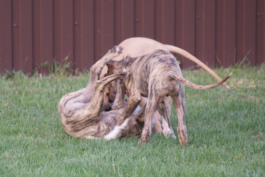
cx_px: 132
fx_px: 2209
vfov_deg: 4.6
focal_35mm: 300
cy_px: 88
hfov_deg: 6.9
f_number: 5
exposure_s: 1/125
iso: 400
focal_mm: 200
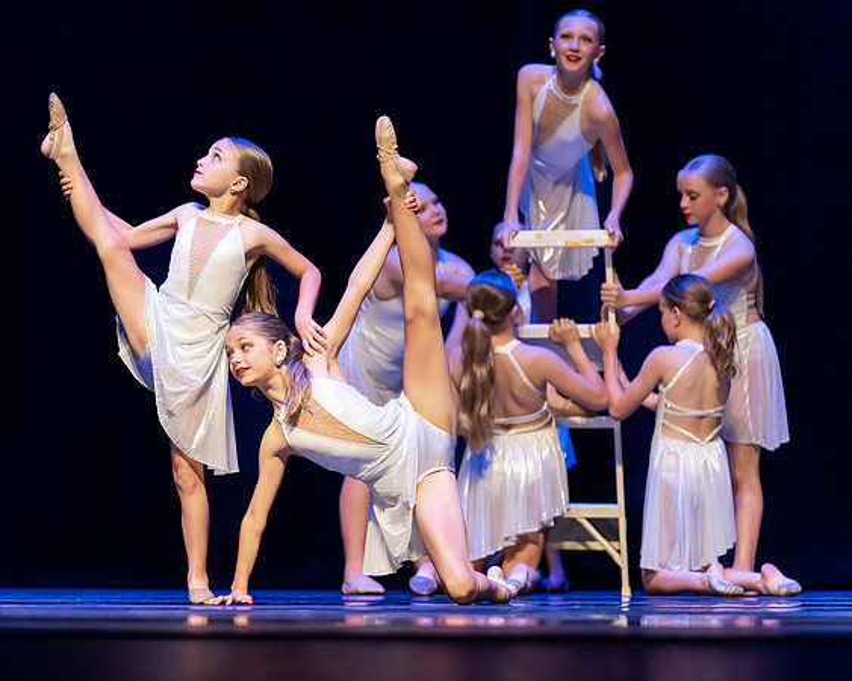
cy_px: 415
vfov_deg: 7.4
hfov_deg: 9.3
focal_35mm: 208
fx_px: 5241
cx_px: 320
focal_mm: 150
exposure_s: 1/640
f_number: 2.8
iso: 4000
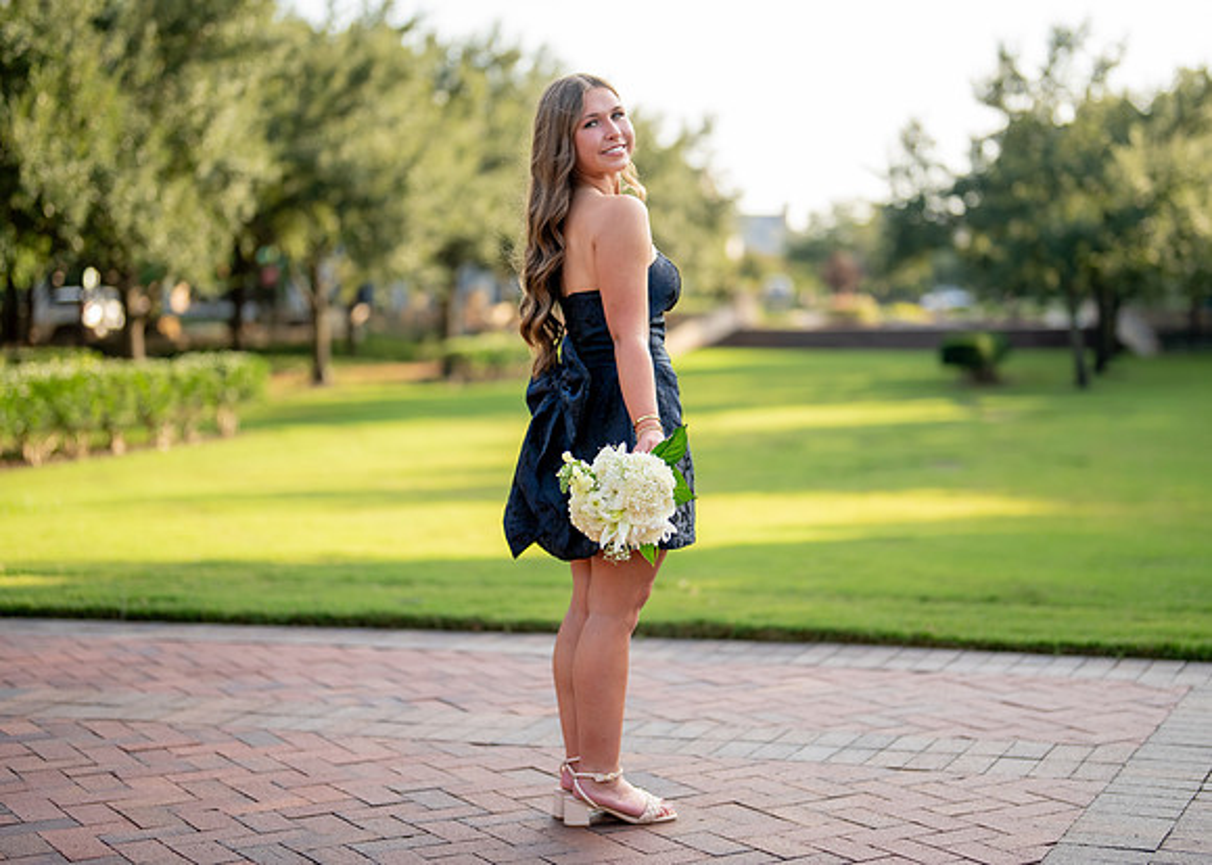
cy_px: 416
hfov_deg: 32.0
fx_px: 2113
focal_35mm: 61
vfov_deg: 23.1
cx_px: 643
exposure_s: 1/2500
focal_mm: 50
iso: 200
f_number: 1.2
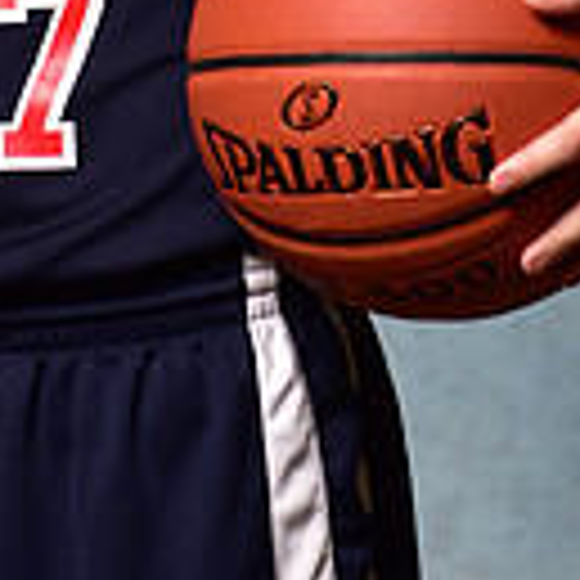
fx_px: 5080
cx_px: -7
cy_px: -306
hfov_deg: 6.5
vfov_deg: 6.4
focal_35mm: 268
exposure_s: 1/200
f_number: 5
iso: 100
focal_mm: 70
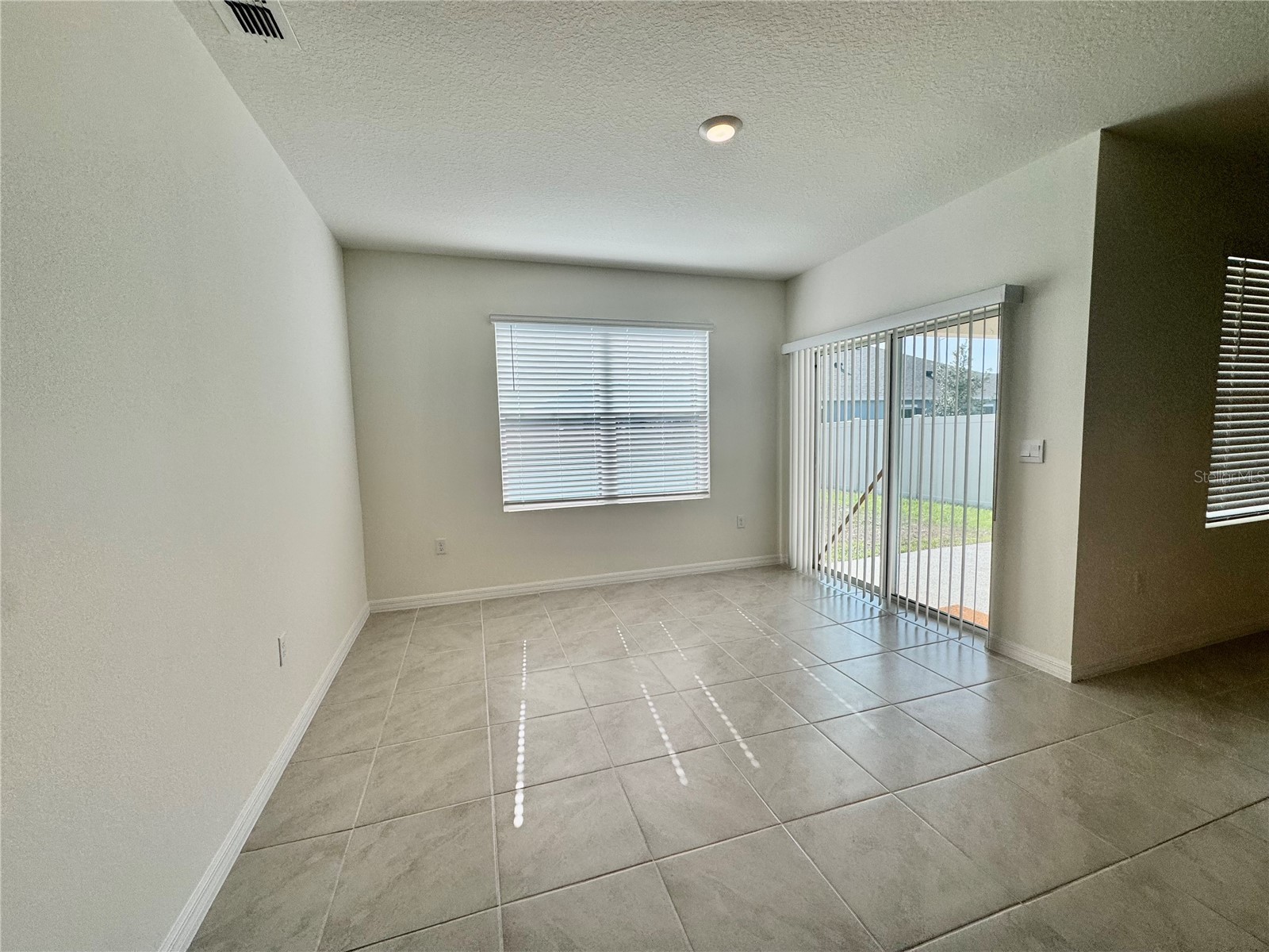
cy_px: 476
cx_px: 634
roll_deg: +0.9
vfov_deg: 85.7
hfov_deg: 102.1
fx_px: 513
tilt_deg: -5.0
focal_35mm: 14
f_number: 2.2
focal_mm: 2.22
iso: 40
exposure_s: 1/470
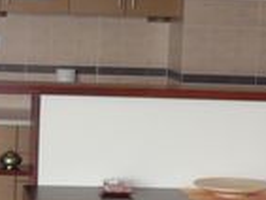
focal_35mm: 159
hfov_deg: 12.3
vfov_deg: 9.3
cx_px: 8
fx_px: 1223
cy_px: 145
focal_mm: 5.8
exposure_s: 1/30
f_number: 2.8
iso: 100
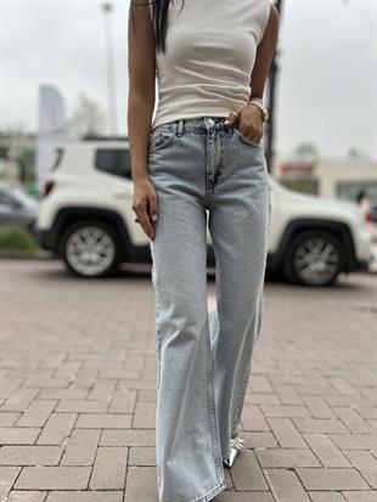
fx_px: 377
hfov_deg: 53.1
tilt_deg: -3.1
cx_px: 188
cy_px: 251
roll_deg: +1.8
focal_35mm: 26
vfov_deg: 67.3
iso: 50
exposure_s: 1/2695
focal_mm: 5.7
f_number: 1.5
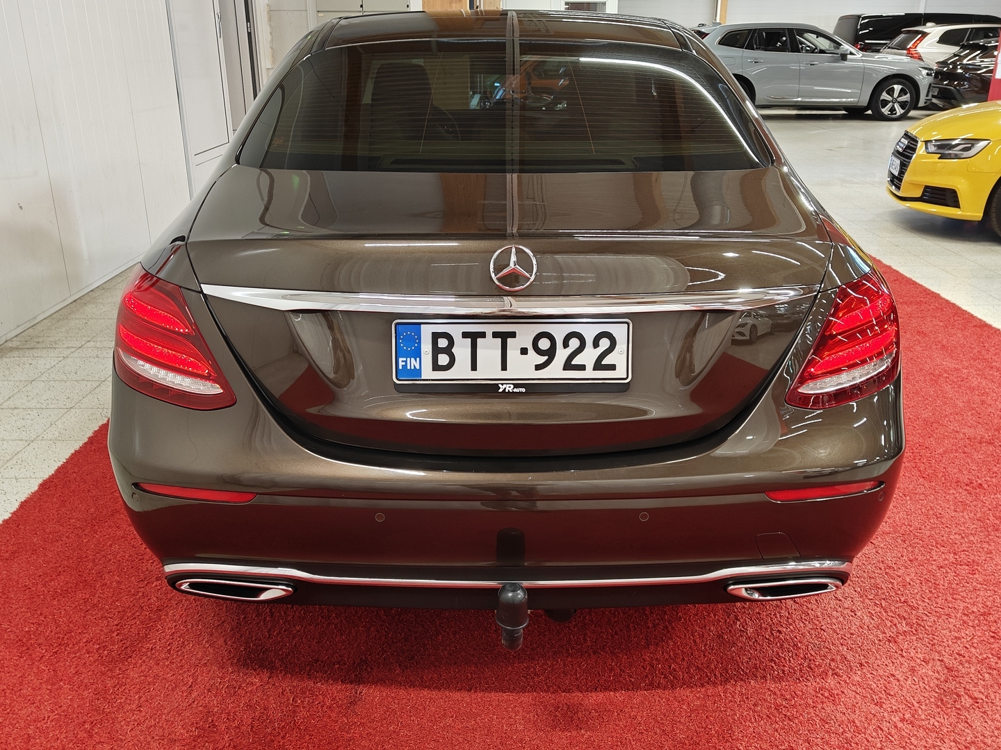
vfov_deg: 45.4
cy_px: 375
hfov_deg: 58.4
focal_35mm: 31
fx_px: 896
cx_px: 500
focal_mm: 5.59
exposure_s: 1/50
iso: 80
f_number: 1.8
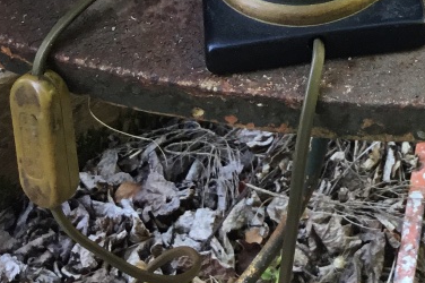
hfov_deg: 19.3
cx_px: 415
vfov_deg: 12.0
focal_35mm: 103
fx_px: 1215
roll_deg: +0.2
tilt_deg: -31.1
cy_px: -266
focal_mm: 3.3
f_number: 2.4
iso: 50
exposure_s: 1/100
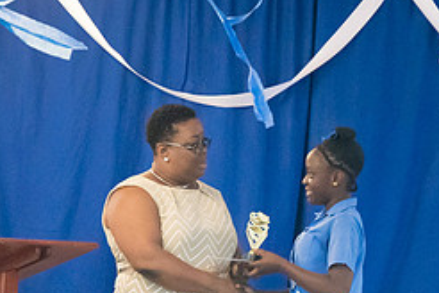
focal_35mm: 365
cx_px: 439
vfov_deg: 3.8
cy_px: 292
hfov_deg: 5.6
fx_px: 4451
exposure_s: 1/200
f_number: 6.3
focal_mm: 155
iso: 25600
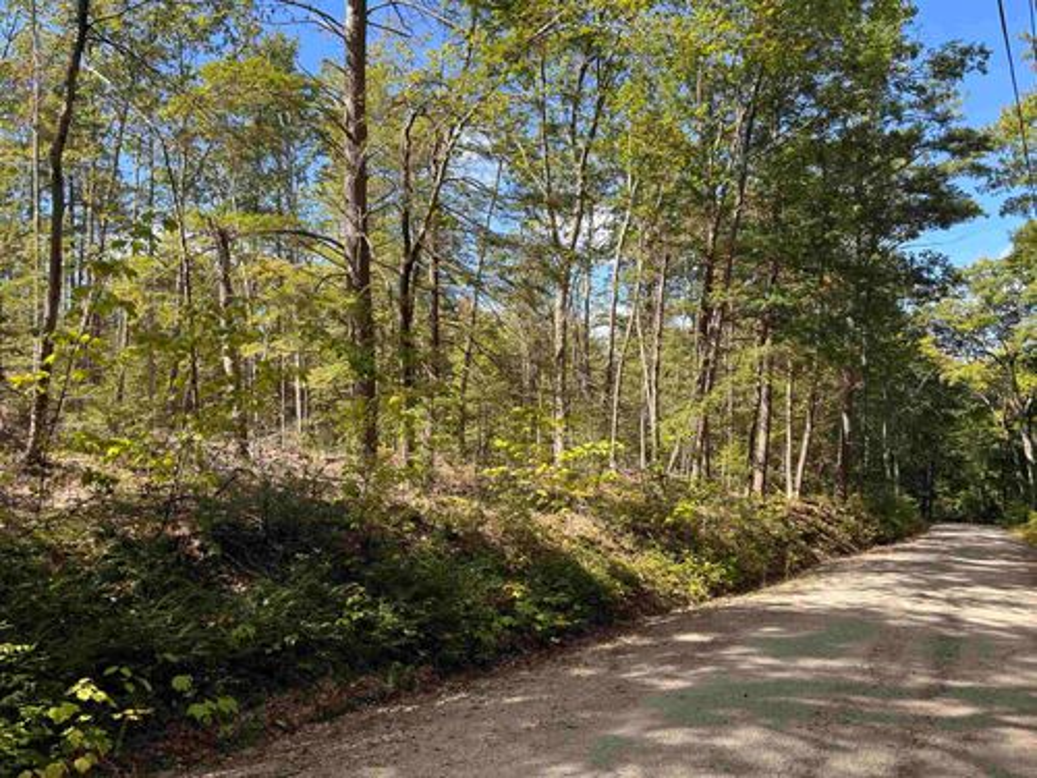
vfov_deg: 53.1
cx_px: 518
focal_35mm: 26
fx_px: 779
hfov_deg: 67.3
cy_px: 389
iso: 50
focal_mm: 5.96
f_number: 1.6
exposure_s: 1/781
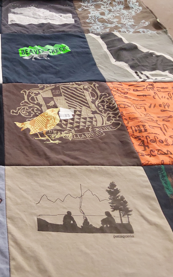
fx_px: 302
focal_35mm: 40
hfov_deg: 29.5
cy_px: 138
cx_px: -6
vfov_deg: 49.3
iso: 160
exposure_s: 1/50
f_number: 1.9
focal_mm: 2.91
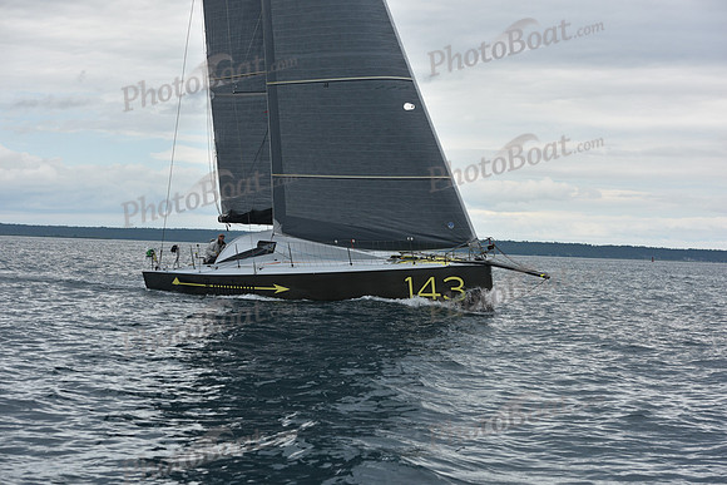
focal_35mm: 70
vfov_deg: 19.5
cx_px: 364
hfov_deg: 28.8
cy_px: 242
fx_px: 1414
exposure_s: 1/800
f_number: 6.3
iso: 250
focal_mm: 70
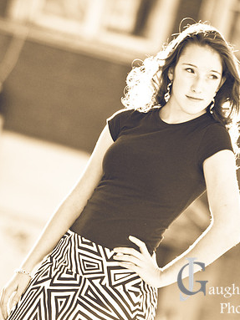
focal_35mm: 349
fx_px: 3228
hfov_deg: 4.3
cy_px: 160
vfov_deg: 5.7
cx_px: 61
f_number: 3.2
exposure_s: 1/800
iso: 500
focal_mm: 160
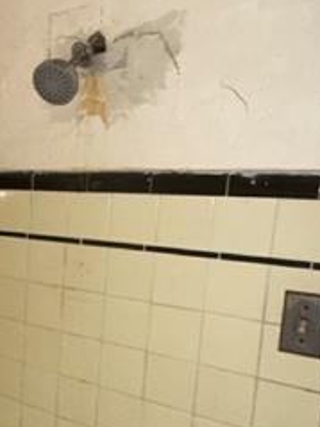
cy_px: 277
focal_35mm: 45
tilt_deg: -8.7
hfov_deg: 28.8
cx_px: -43
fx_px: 555
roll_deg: -1.7
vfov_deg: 41.7
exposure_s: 1/60
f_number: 2.2
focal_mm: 2.22
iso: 160
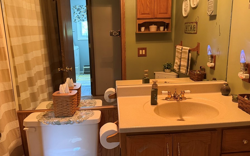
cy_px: 73
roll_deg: +1.5
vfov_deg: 43.1
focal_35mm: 29
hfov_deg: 64.6
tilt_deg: -12.5
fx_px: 198
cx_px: 130
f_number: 1.78
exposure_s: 1/60
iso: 800
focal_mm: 6.76
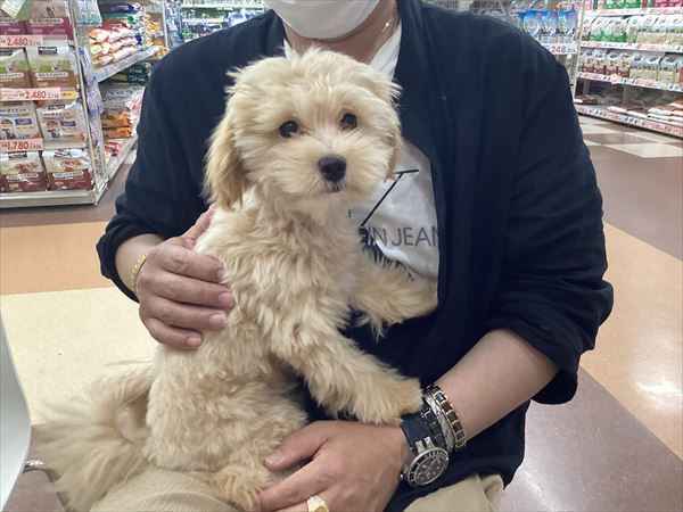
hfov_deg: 58.4
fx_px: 612
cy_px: 256
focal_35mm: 31
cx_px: 342
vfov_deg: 45.4
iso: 250
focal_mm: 3.3
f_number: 2.4
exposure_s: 1/60
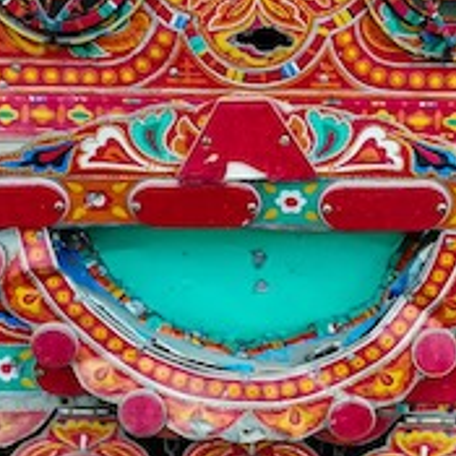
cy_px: 98
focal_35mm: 97
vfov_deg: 17.8
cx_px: 278
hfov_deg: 17.9
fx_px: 1446
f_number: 2.2
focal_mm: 3.8
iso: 250
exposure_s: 1/33
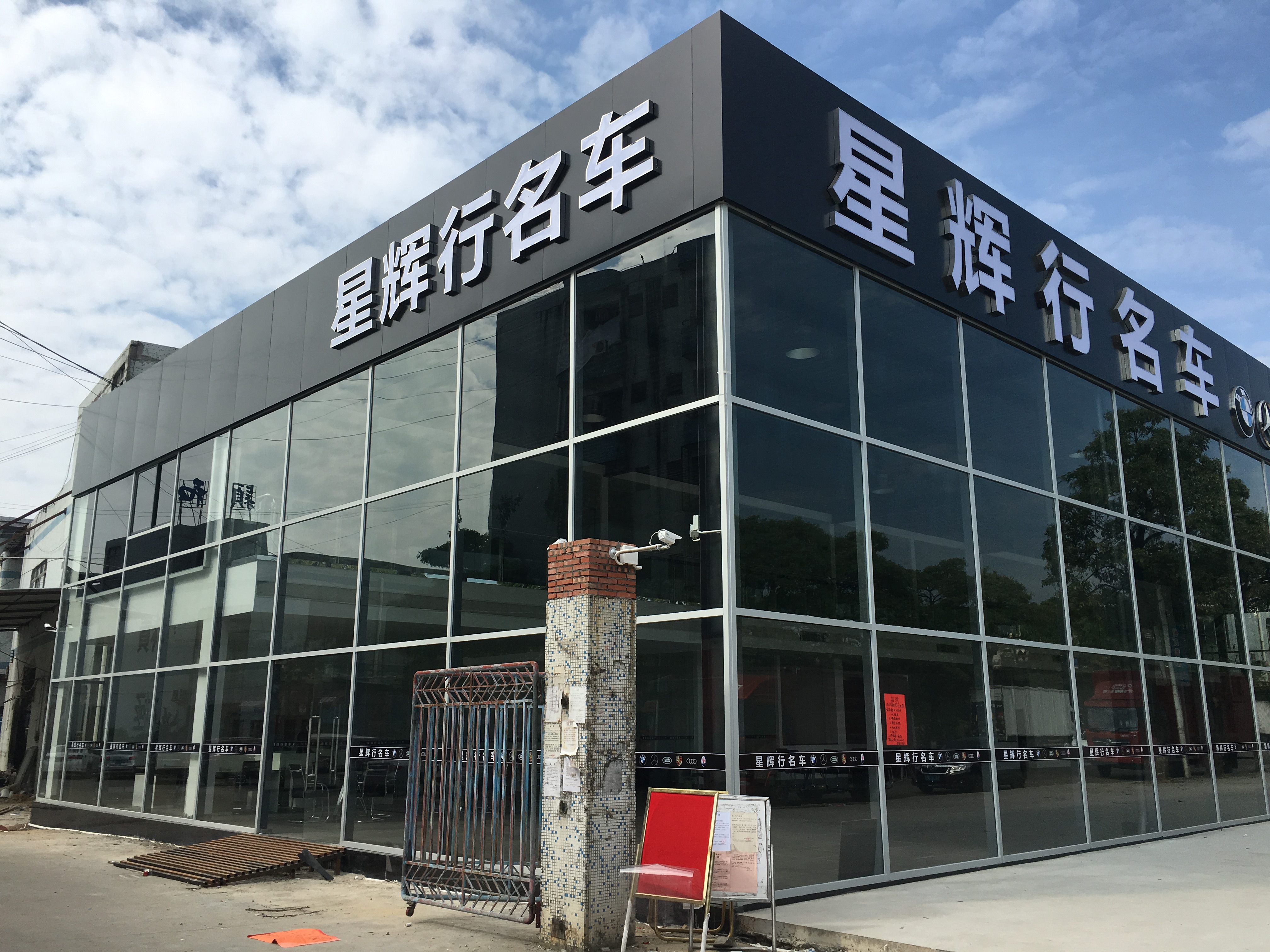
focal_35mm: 29
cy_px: 476
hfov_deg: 61.7
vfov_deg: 48.2
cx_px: 635
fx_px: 1064
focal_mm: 4.15
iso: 25
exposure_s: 1/2024
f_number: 2.2
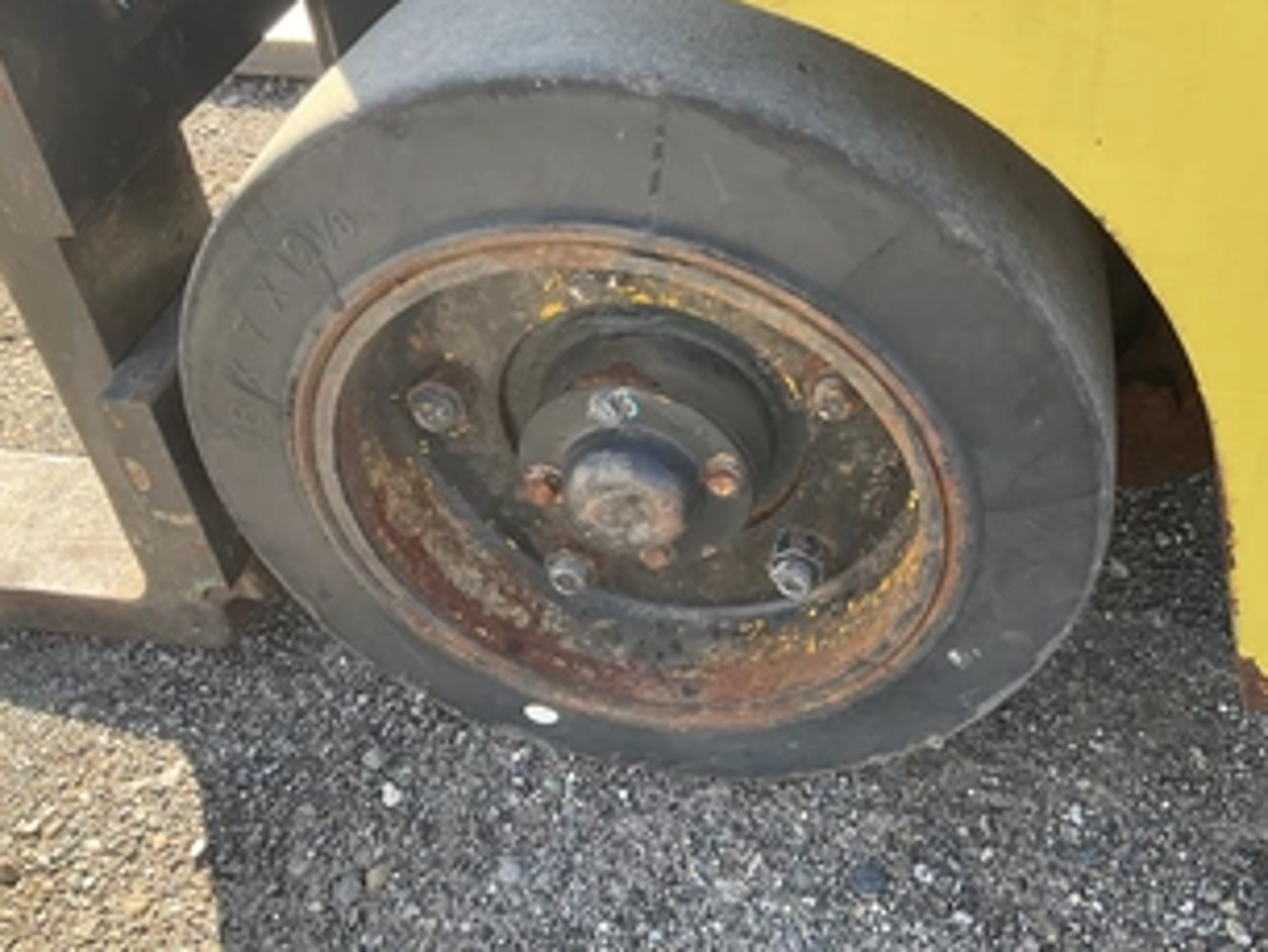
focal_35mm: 38
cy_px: 412
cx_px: 707
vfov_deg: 37.7
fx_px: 1393
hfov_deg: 48.9
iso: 25
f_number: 1.8
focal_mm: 3
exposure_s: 1/154
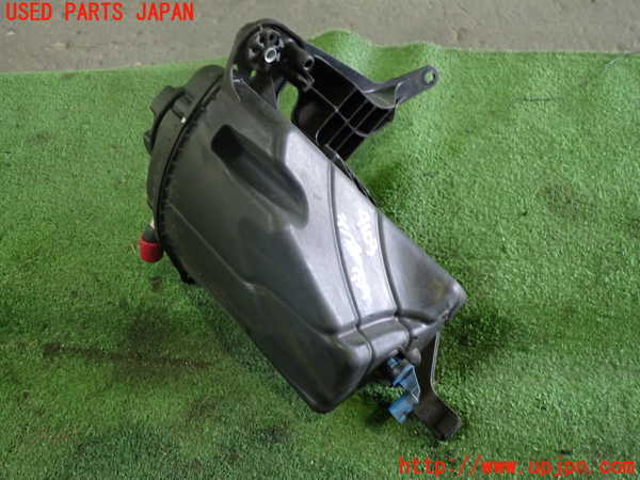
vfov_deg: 46.8
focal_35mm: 30
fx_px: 555
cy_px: 240
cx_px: 320
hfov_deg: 60.0
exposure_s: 1/30
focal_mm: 5.4
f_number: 2.3
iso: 500
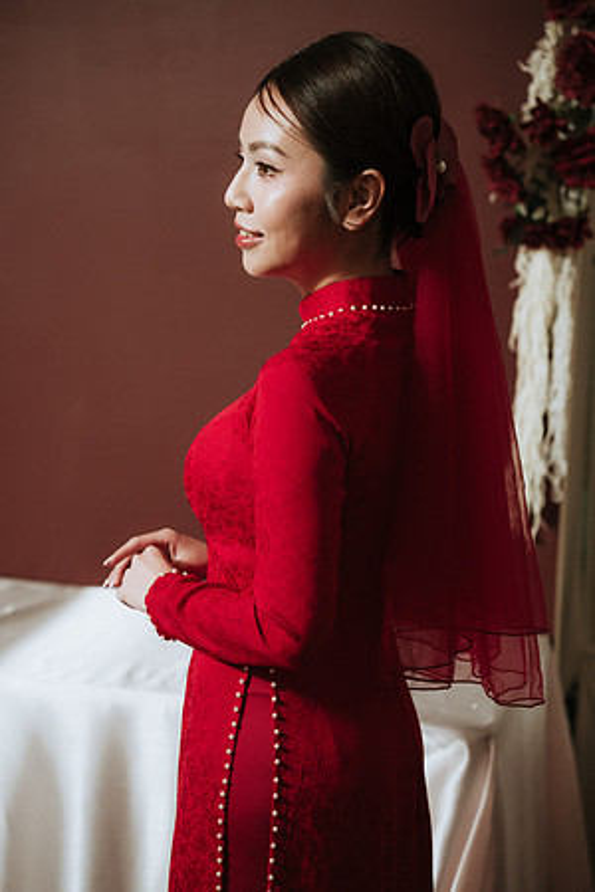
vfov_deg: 30.1
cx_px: 298
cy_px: 446
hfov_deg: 20.3
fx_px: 1661
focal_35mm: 67
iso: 2000
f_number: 2.8
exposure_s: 1/250
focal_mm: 67
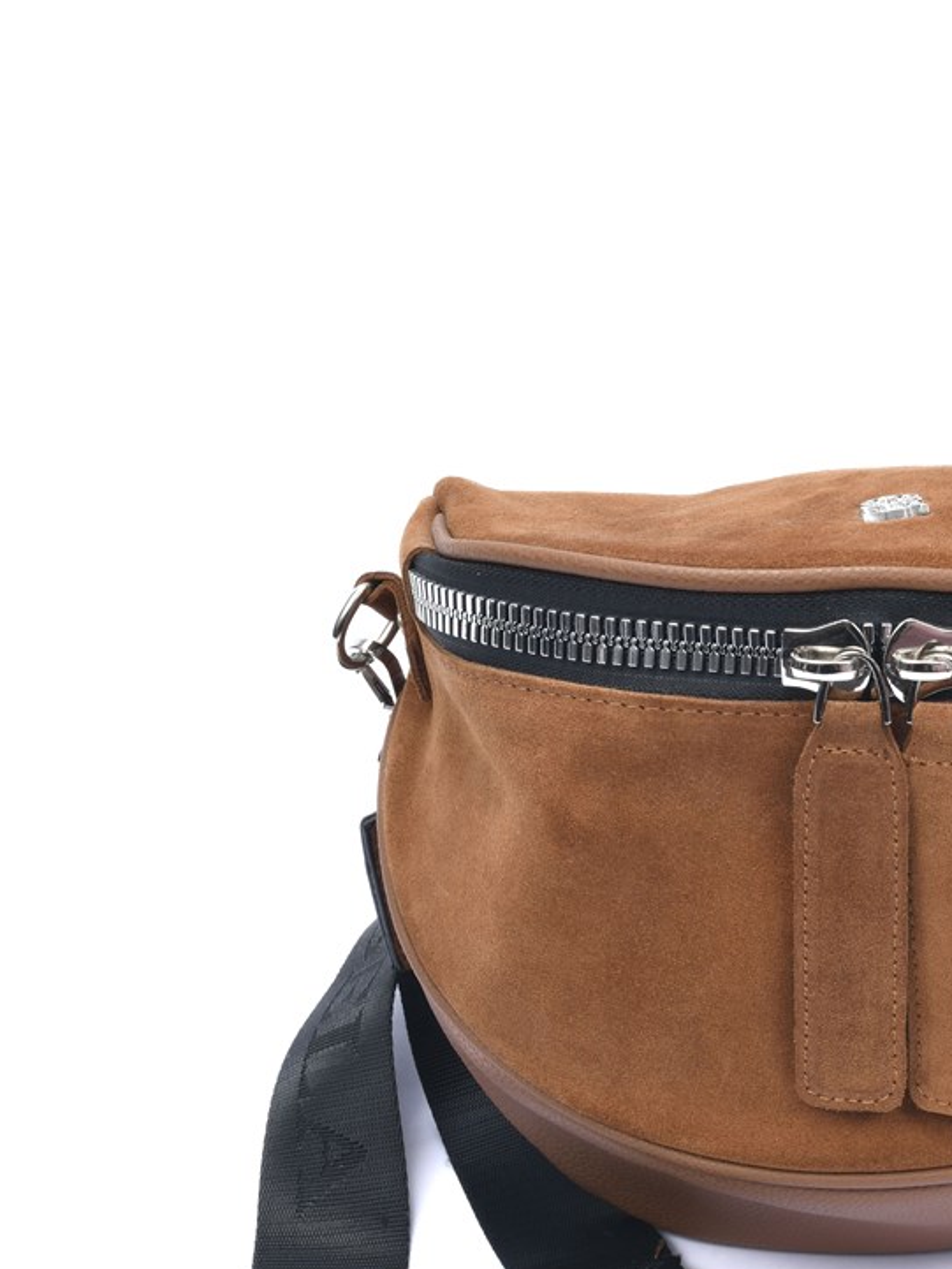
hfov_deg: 14.7
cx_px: 808
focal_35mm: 100
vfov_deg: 19.5
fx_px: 3666
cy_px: 896
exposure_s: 1/160
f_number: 16
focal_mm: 50
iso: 100
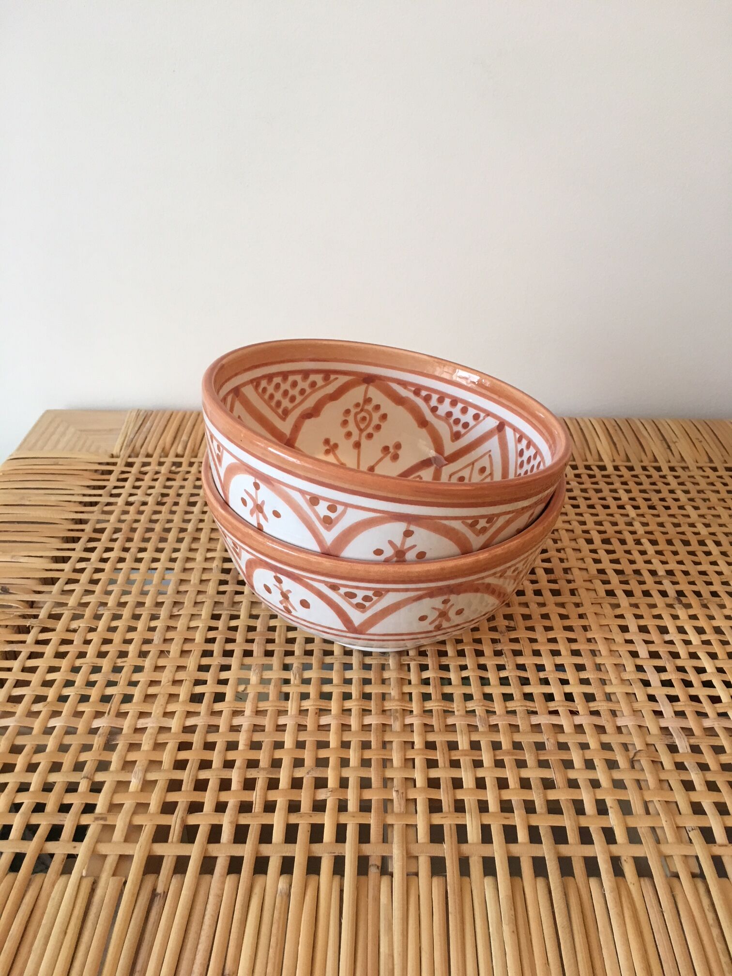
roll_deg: -1.0
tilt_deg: -32.6
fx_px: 818
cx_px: 366
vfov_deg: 61.7
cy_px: 488
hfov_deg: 48.2
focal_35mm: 29
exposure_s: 1/33
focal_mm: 4.15
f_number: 2.2
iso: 100
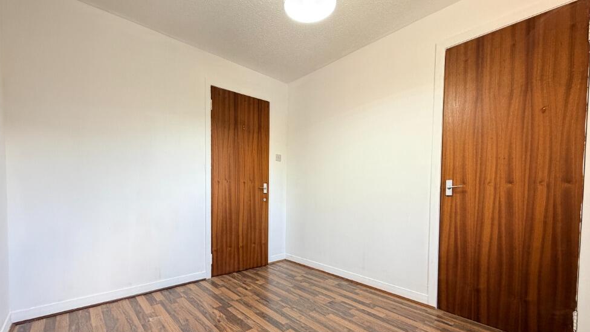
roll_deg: -0.7
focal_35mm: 16
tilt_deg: -1.7
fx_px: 250
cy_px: 203
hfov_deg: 99.4
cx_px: 295
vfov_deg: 66.3
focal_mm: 2.22
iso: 250
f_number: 2.2
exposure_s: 1/121
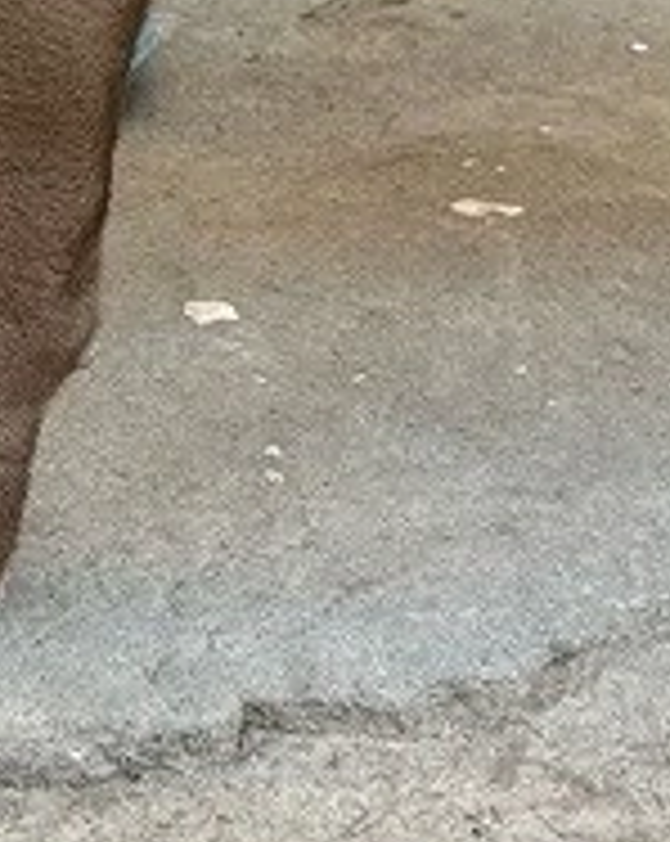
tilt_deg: -12.9
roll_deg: +0.6
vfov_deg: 13.6
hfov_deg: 11.3
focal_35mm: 136
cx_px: 121
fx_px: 3379
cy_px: -320
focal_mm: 5.7
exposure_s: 1/214
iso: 40
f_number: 1.5
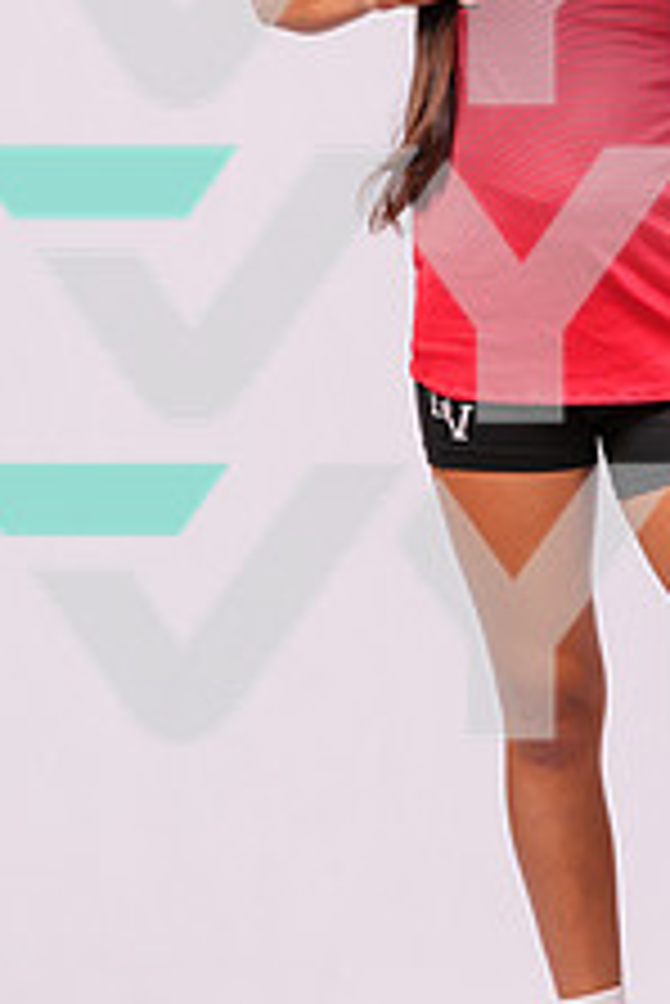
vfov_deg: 14.5
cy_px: 288
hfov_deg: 9.7
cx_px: 630
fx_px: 3930
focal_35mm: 141
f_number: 6.3
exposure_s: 1/200
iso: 200
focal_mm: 70
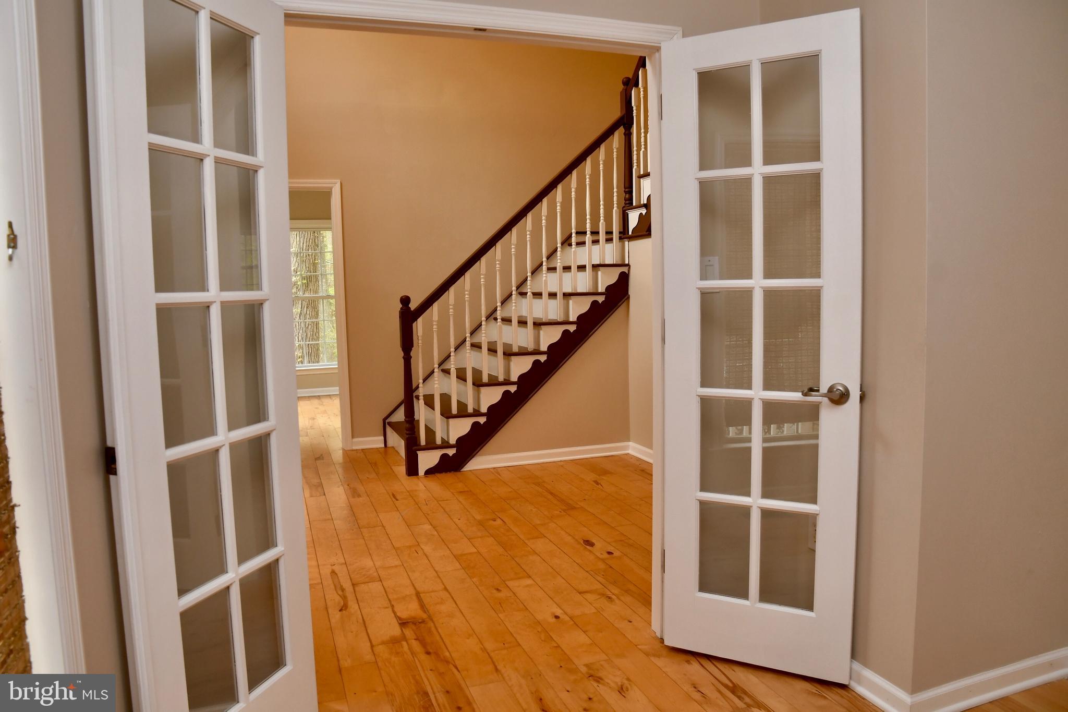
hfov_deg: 73.7
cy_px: 356
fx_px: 712
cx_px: 534
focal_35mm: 24
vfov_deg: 53.1
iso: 400
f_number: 5.6
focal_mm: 16
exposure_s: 1/60
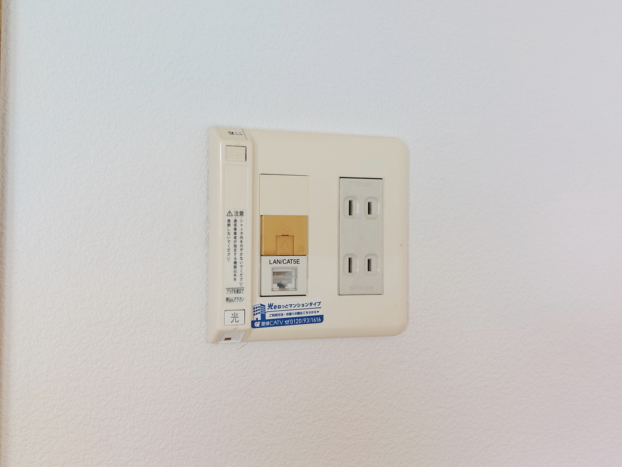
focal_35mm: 24
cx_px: 311
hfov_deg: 71.6
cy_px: 234
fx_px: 431
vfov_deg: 56.8
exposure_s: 1/60
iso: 64
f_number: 1.8
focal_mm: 5.23
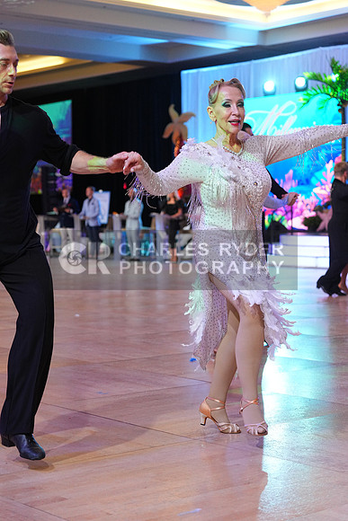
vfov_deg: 28.8
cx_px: 174
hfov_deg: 19.5
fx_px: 1014
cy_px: 260
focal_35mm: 70
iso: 2500
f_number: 4
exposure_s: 1/400
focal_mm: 70
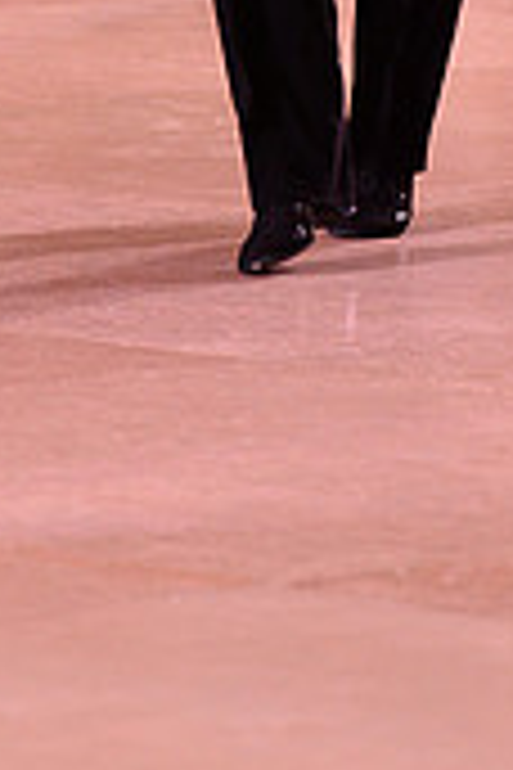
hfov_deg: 3.4
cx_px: 218
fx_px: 8699
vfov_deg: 5.0
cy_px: -504
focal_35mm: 407
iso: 2500
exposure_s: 1/250
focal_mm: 120
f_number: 5
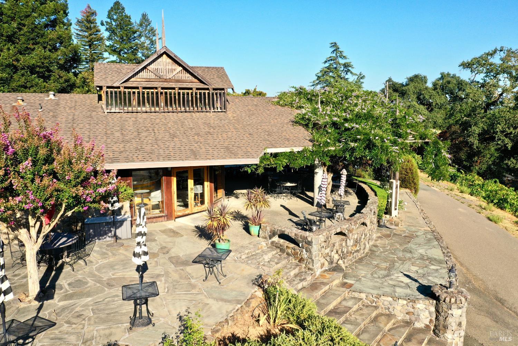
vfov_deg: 46.4
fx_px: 403
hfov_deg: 65.5
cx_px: 259
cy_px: 173
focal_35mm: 28
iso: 100
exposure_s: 1/320
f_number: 6.3
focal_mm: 10.26
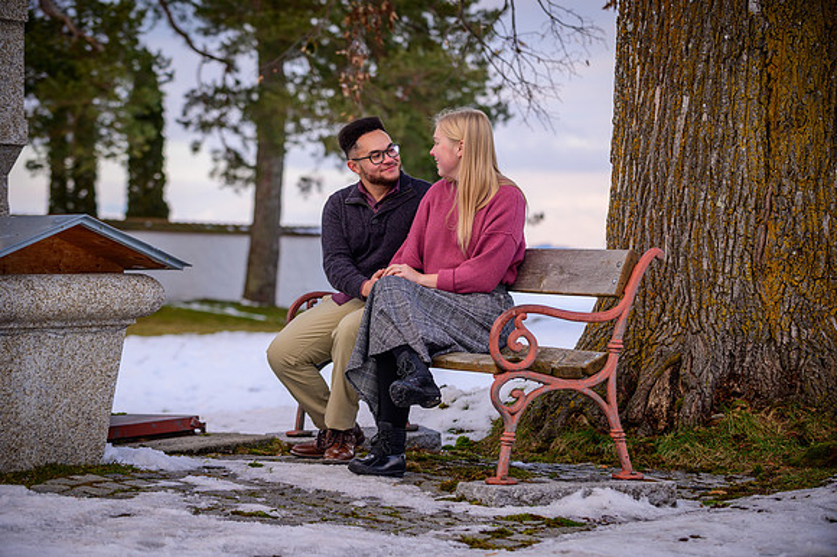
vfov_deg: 15.2
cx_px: 418
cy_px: 278
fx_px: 2091
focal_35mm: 90
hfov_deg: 22.6
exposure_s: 1/250
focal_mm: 90
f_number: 4
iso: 250
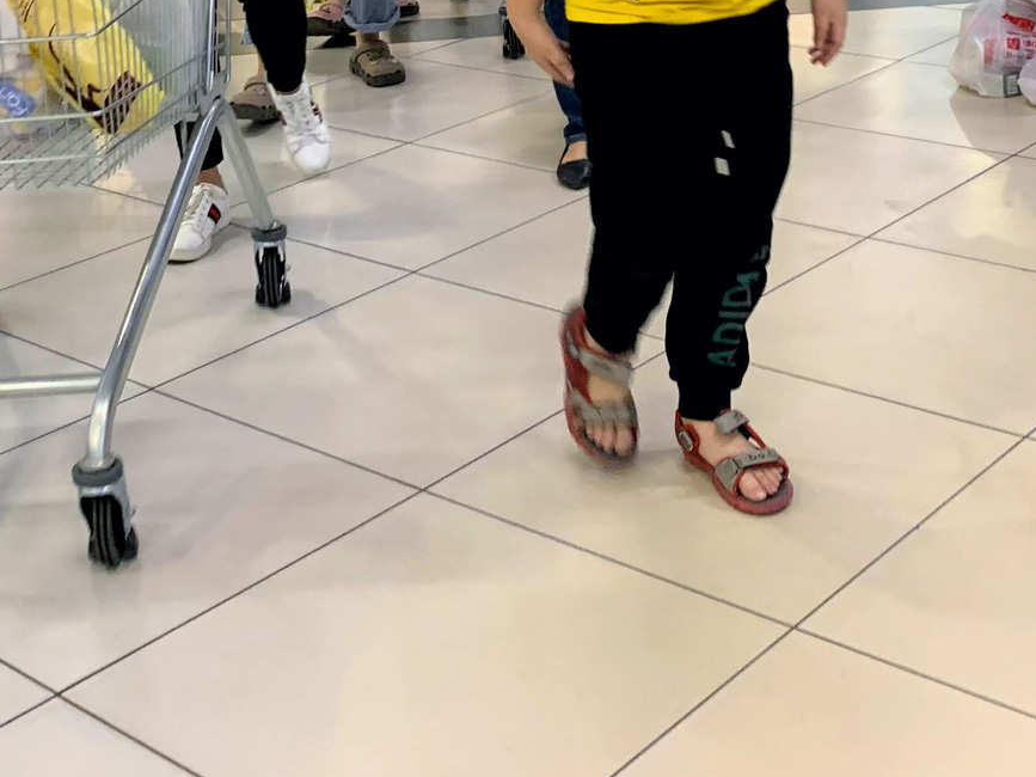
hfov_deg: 32.2
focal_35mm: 60
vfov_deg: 22.8
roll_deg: +3.0
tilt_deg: -15.8
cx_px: 497
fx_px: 1795
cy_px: -112
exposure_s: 1/50
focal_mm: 4.25
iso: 80
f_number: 1.8
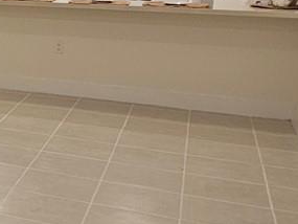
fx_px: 629
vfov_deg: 20.2
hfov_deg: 20.0
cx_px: -226
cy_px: 93
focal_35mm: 73
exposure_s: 1/60
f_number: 2.2
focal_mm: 2.2
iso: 125
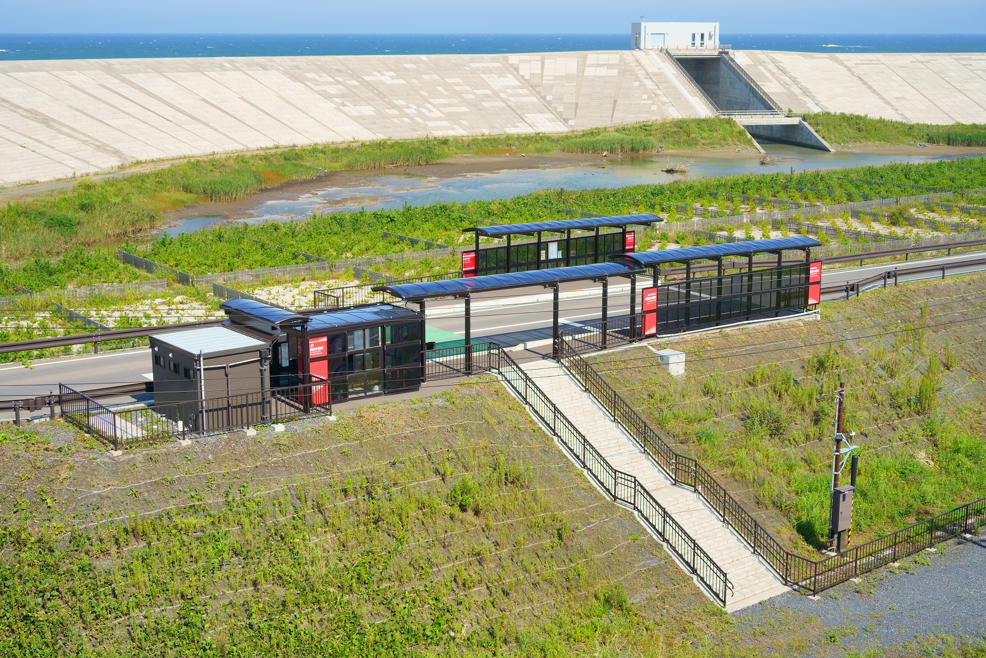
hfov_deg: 41.9
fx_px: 1287
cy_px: 329
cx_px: 493
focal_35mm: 47
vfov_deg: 28.6
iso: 100
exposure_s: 1/200
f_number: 8
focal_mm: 47
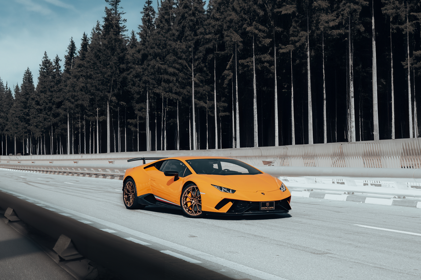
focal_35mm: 56
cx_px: 207
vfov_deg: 24.2
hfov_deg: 35.6
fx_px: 655
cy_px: 139
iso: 100
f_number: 5
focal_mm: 36
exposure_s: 1/1250
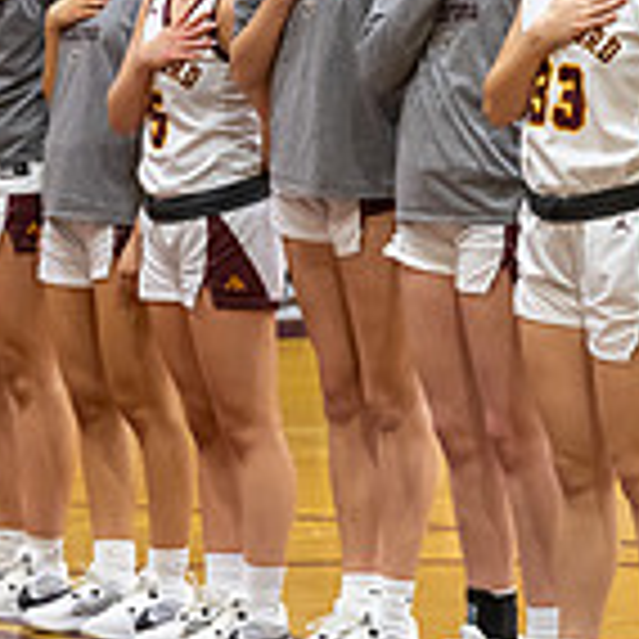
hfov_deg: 6.8
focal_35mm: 257
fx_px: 5367
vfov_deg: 6.8
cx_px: 369
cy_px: 295
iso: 2200
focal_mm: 74
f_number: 2.8
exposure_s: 1/640
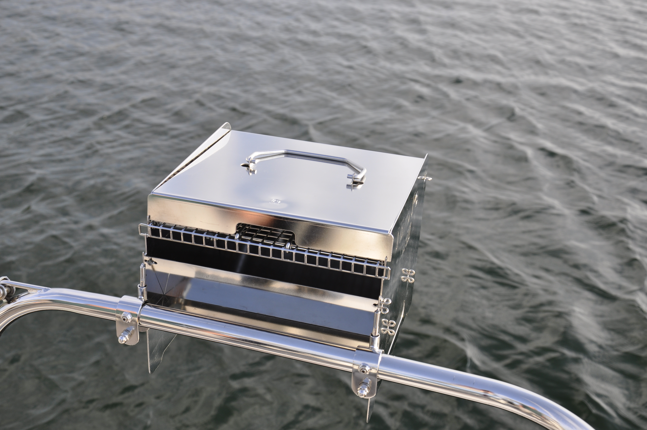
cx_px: 324
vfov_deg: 26.4
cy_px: 215
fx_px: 915
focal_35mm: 51
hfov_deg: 38.9
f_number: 8
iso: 200
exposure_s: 1/250
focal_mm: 34
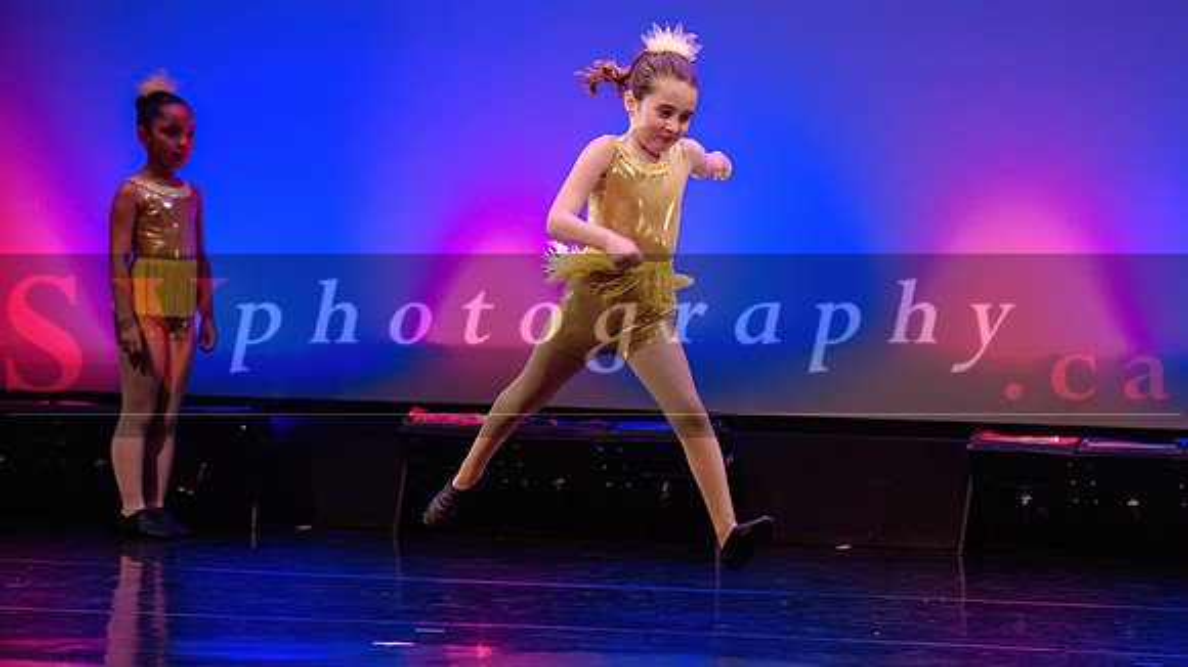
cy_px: 196
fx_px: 6381
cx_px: 718
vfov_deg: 6.0
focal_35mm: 203
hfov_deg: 10.6
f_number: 2.8
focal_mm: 160
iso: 1600
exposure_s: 1/320
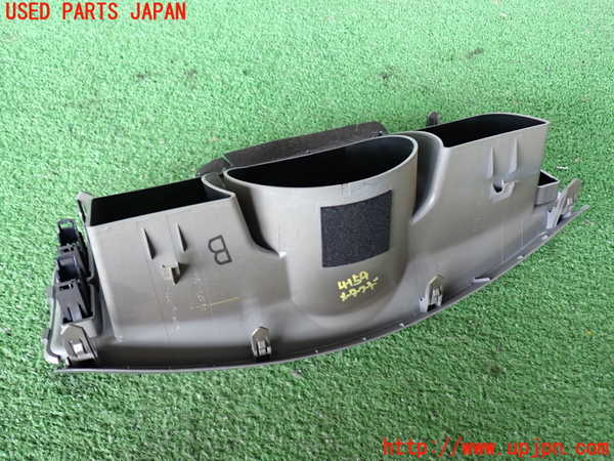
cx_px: 307
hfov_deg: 60.0
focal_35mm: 30
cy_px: 230
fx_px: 532
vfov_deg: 46.8
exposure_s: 1/30
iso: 250
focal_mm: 5.4
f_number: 2.3
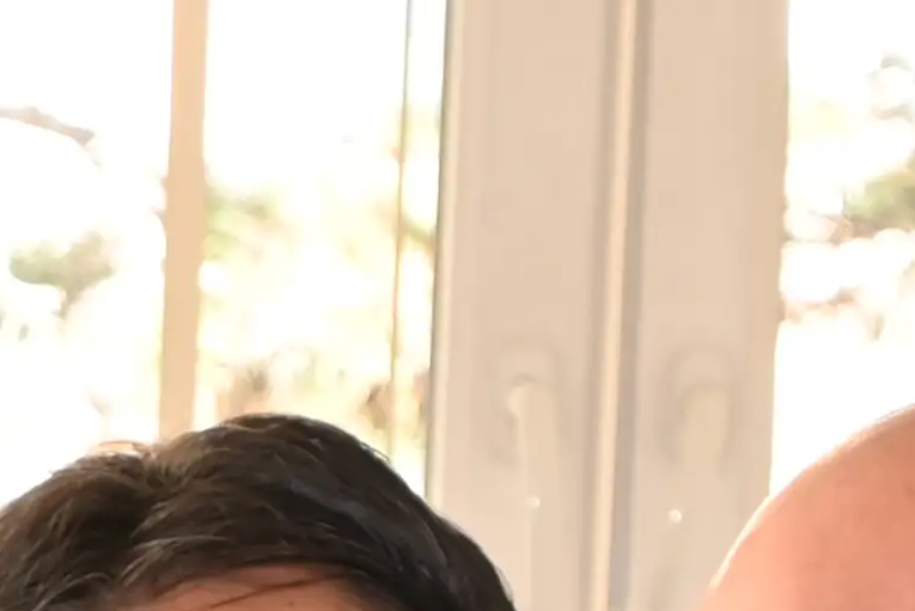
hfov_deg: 5.0
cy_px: 2246
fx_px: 9994
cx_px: -1543
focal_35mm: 393
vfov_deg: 3.4
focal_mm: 50
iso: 900
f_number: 6.3
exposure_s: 1/60
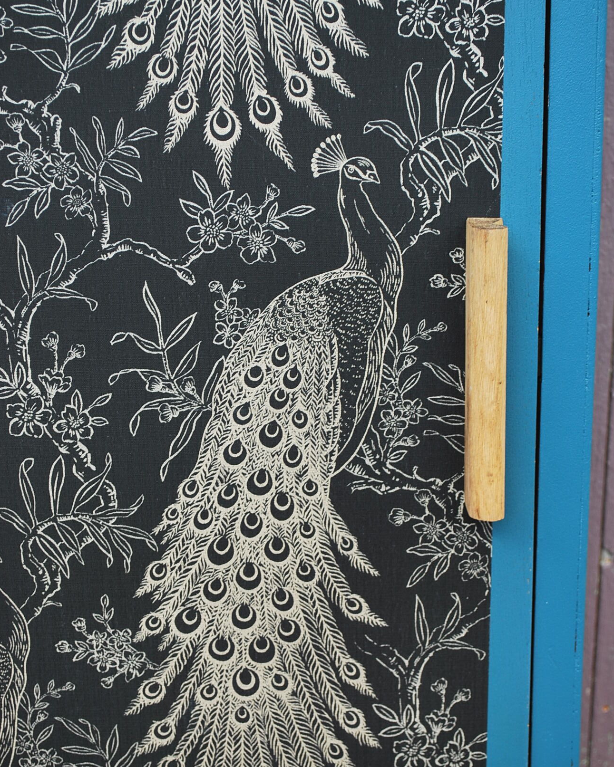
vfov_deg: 26.8
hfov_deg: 21.6
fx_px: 1613
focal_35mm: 71
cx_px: 307
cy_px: 407
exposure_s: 1/100
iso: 200
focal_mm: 42
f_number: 5.3
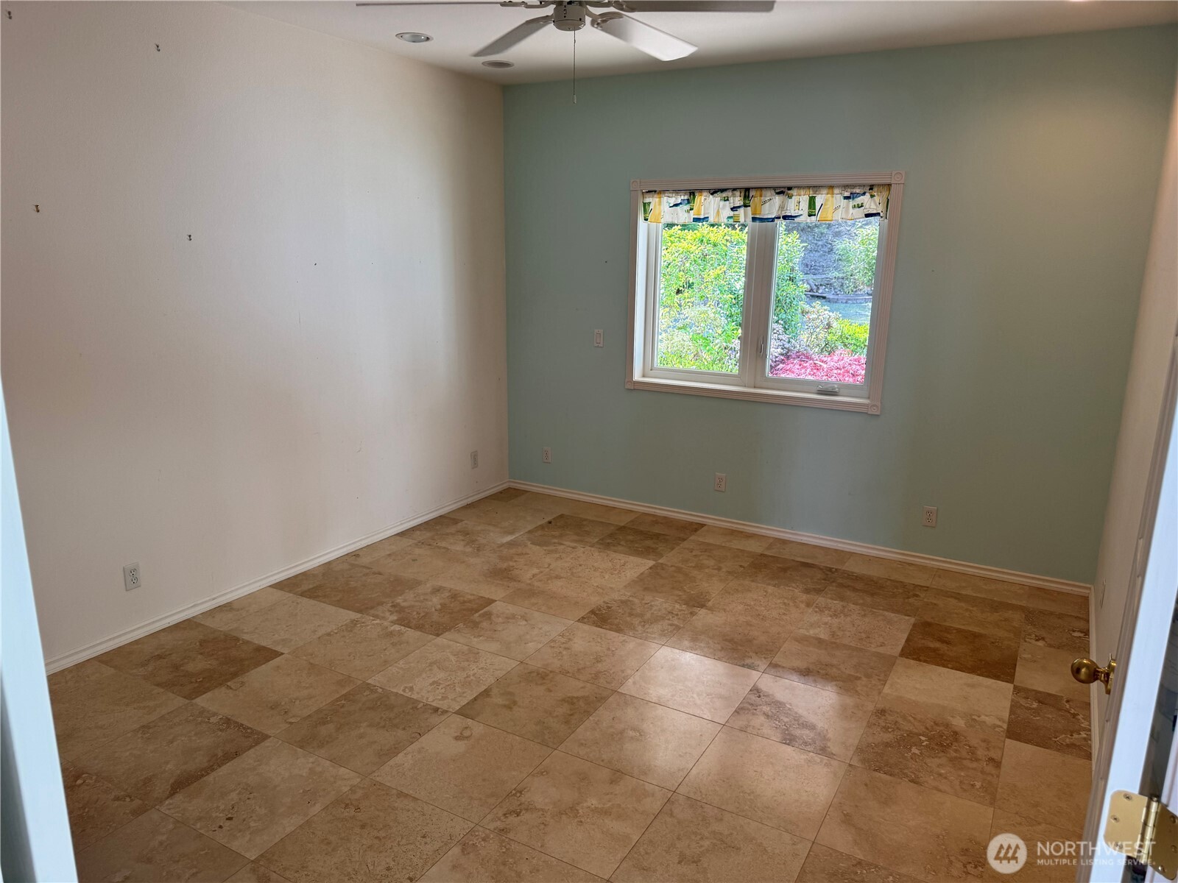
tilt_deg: -14.2
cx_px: 589
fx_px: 817
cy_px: 442
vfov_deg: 56.8
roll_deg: -1.3
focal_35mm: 24
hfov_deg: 71.6
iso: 80
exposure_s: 1/120
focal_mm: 6.76
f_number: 1.78
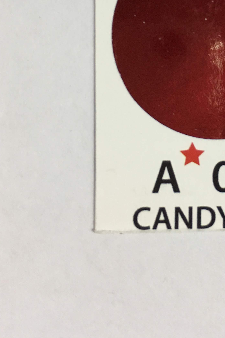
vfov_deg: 32.9
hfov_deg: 22.5
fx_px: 544
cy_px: 40
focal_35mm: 58
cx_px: 221
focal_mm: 4.15
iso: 125
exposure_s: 1/33
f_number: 2.2
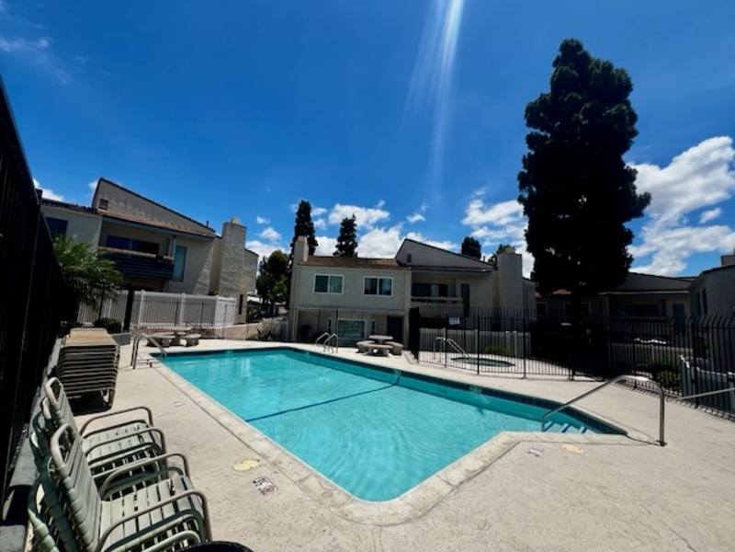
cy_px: 276
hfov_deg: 106.2
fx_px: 276
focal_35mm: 13
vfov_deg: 89.9
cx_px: 368
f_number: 1.8
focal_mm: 1.57
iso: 32
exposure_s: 1/2370
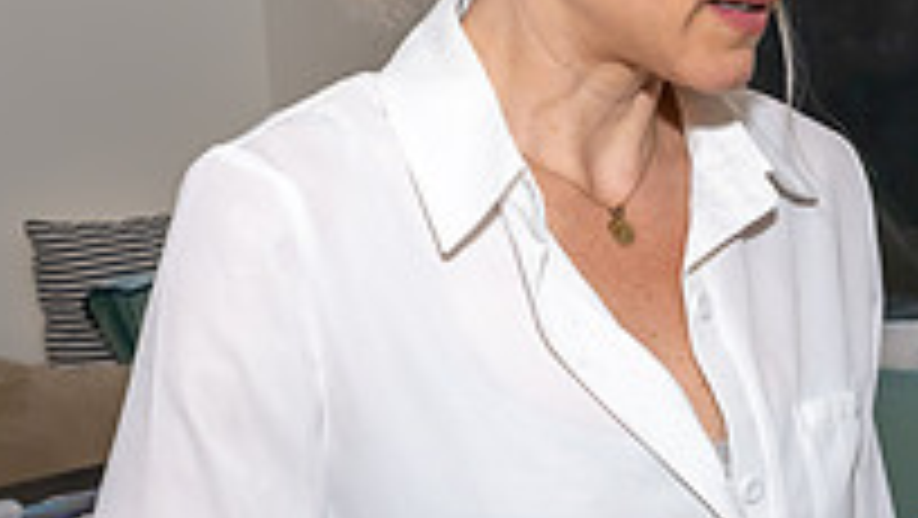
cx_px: 624
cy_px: 299
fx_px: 3044
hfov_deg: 17.1
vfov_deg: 9.7
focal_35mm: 125
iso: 640
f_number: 8
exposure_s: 1/250
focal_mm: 32
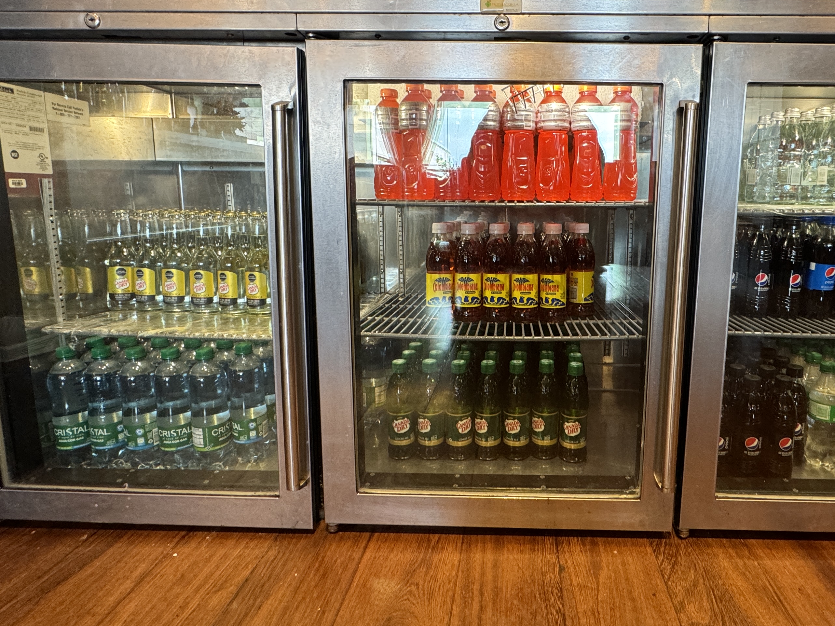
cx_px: 510
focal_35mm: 22
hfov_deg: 75.3
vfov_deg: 60.9
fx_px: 531
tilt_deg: -9.8
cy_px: 276
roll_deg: -0.8
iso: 200
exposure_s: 1/60
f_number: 2.2
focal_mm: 2.22
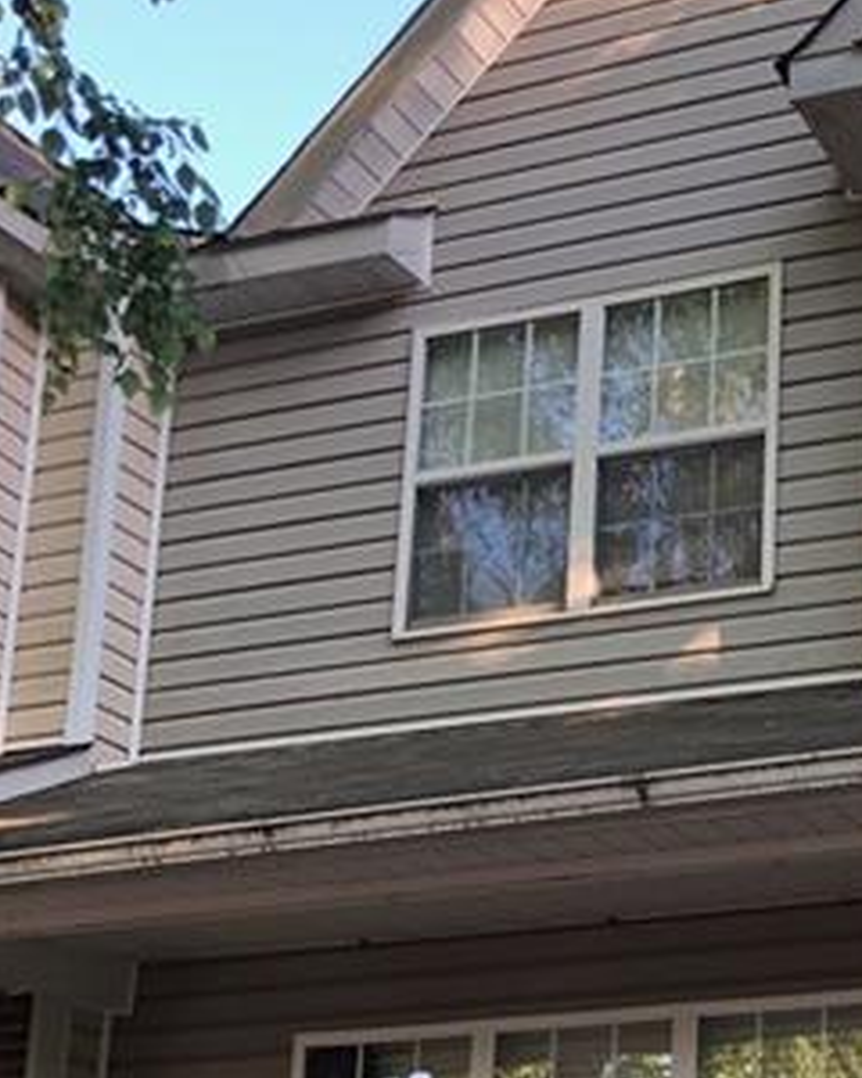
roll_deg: +0.1
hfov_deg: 20.7
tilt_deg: +13.9
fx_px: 2232
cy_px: 938
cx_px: 966
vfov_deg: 26.4
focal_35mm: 70
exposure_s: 1/120
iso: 50
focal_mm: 3.99
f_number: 1.8
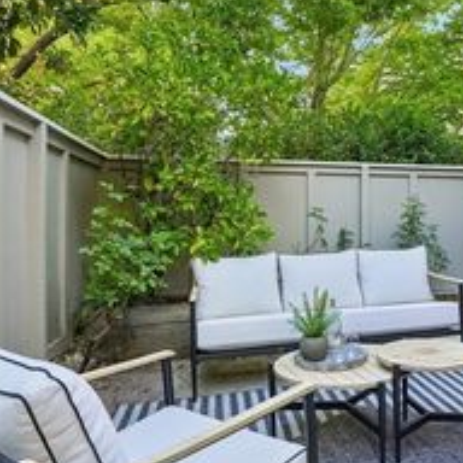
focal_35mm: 31
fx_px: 469
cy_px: 218
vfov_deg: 52.5
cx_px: 369
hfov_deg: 49.5
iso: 640
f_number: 8
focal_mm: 14
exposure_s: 1/100
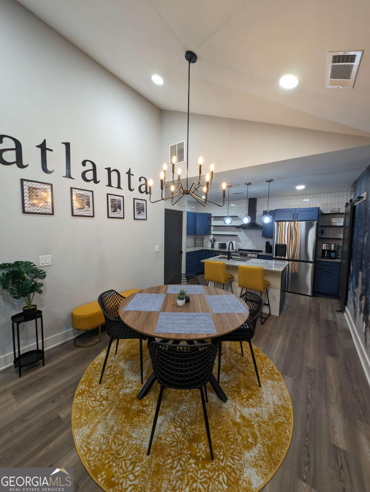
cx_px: 185
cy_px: 246
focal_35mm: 12
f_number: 1.95
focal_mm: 2.23
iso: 57
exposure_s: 1/22.2
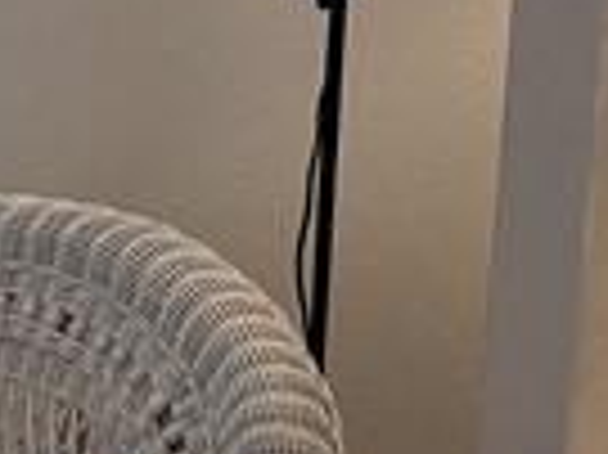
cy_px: 85
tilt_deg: -10.8
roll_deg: +1.2
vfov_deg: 8.1
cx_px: -1639
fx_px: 3194
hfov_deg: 8.0
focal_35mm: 182
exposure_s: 1/240
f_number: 1.78
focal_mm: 6.76
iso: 160
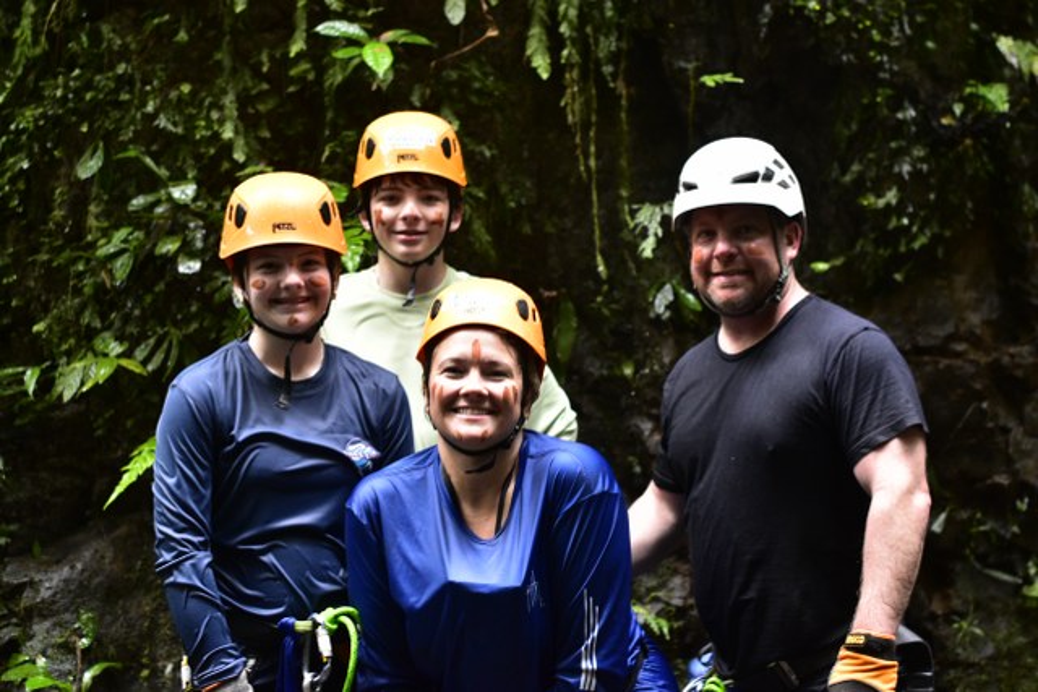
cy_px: 346
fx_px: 2163
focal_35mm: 75
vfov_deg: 18.2
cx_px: 519
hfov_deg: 27.0
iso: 1100
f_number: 2.2
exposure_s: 1/80
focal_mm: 50
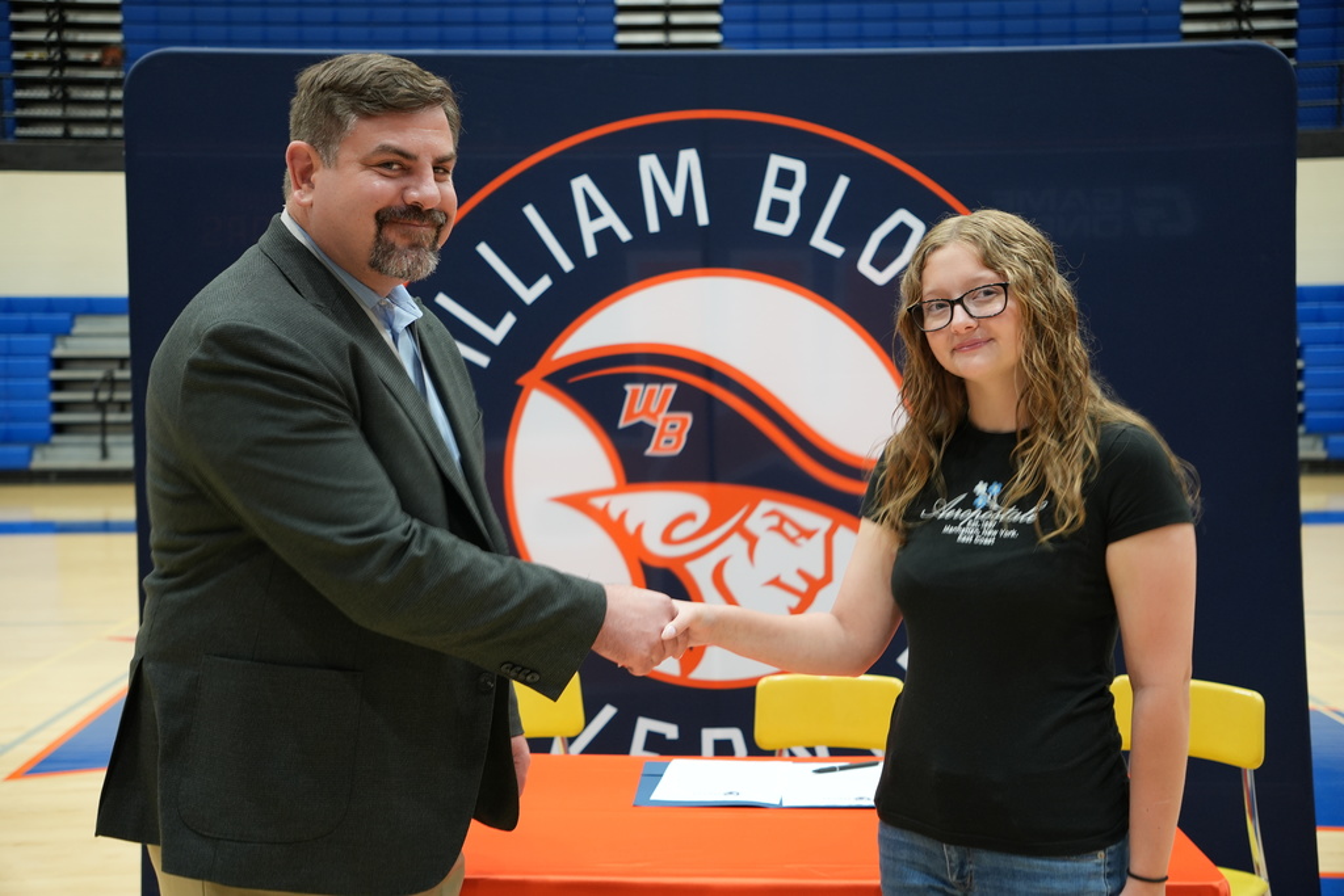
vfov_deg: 28.6
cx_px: 672
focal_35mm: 47
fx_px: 1759
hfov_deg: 41.8
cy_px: 448
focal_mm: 31.4
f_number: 2.8
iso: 400
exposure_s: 1/60
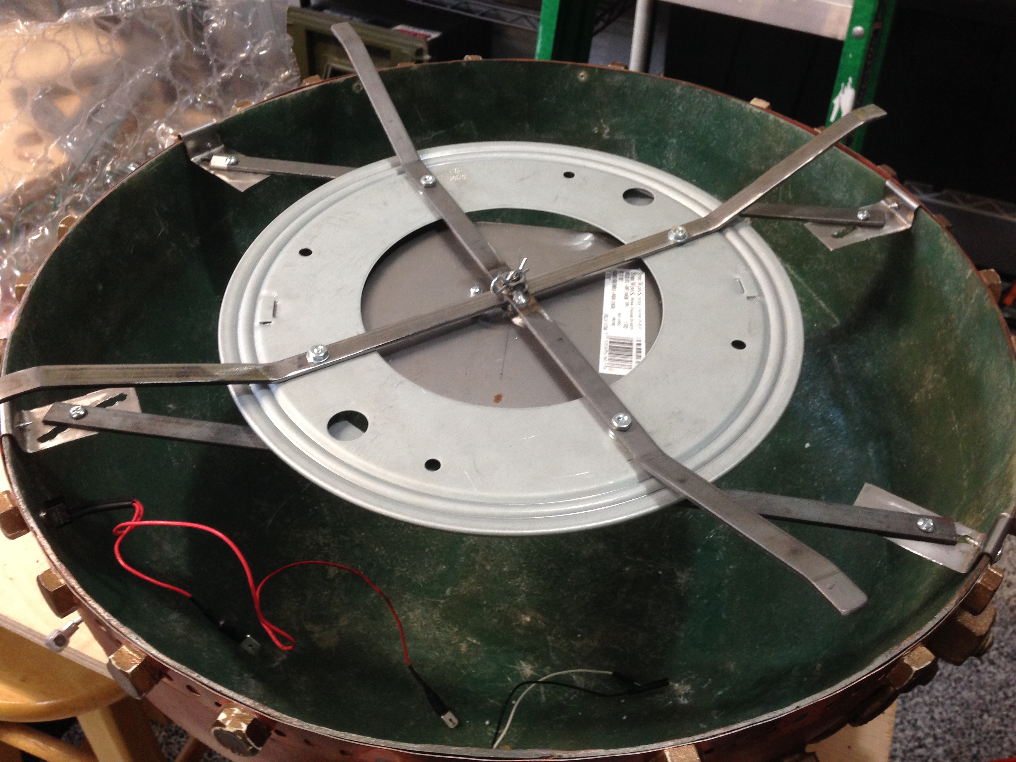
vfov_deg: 42.9
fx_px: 969
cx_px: 508
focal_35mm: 33
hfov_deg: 55.4
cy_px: 381
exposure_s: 1/20
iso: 125
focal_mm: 4.12
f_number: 2.4
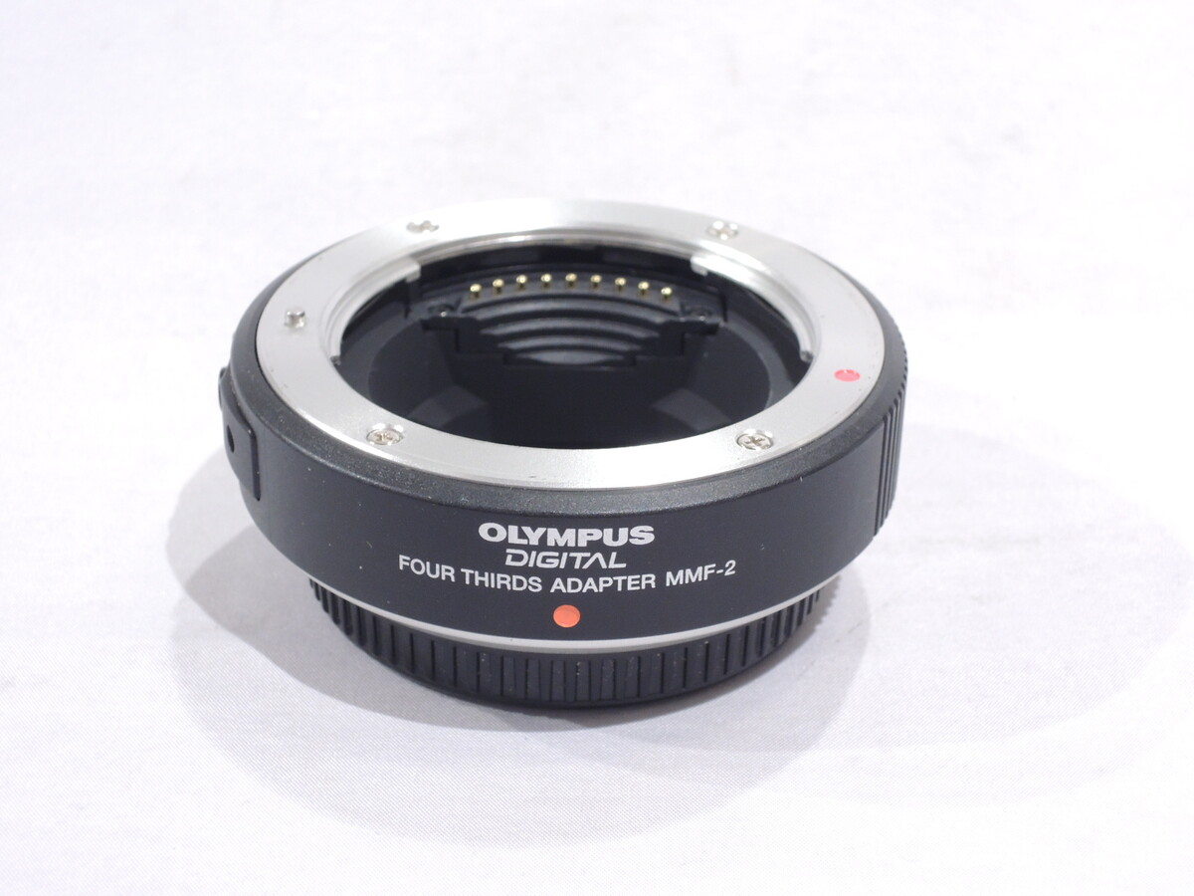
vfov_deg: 19.1
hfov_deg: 25.3
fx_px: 2656
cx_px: 597
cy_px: 448
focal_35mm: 77
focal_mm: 13.8
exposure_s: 1/40
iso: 400
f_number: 4.7
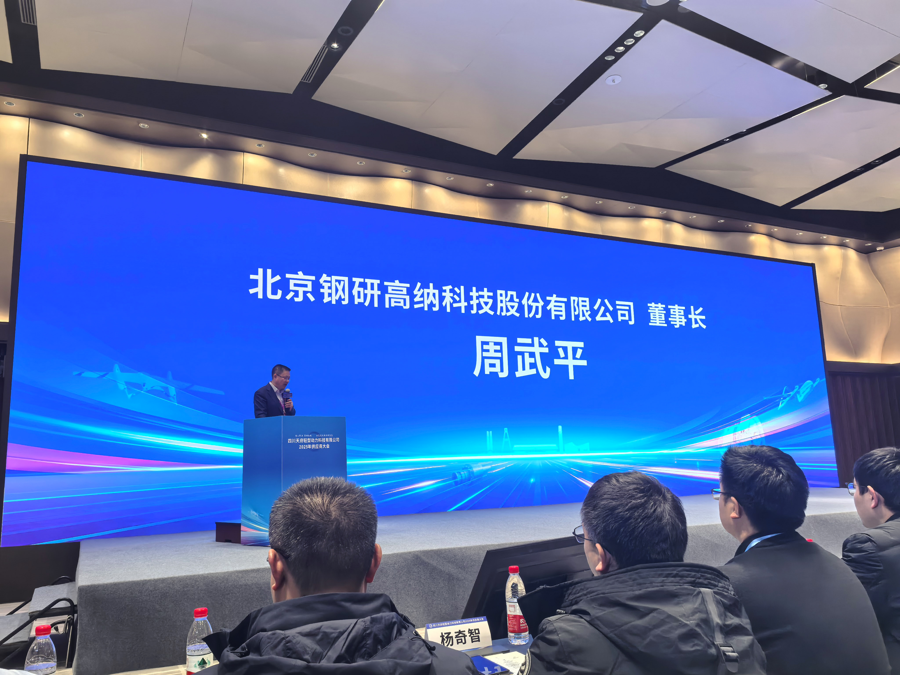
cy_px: 338
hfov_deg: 65.3
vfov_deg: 51.4
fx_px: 702
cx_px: 450
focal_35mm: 27
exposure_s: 1/100
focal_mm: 5.75
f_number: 4
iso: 160
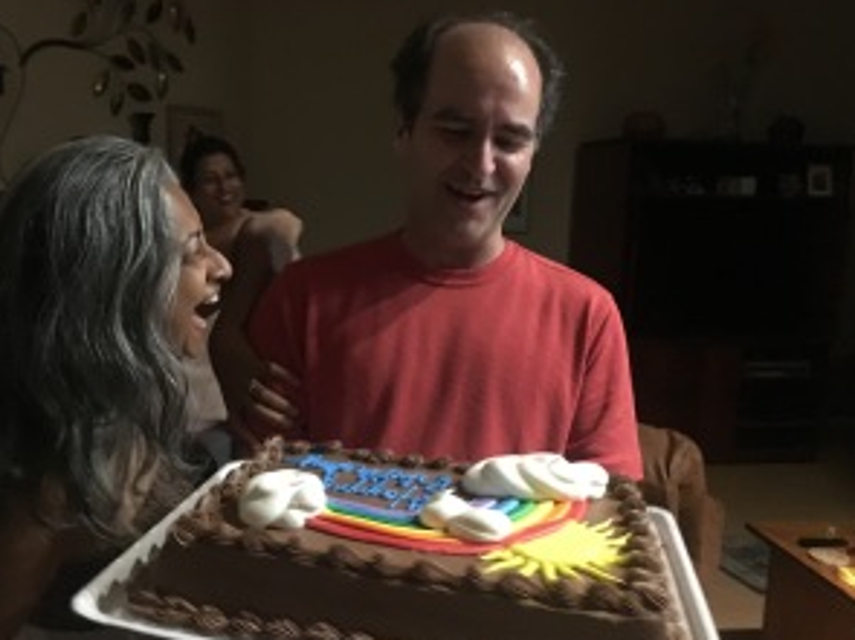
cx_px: 432
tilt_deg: -8.1
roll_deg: -3.5
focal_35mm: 36
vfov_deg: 39.6
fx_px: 889
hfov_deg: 51.4
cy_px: 362
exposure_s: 1/15
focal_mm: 4.15
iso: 800
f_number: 2.2
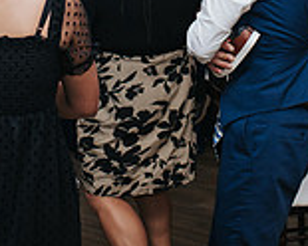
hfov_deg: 14.4
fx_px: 1221
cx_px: 117
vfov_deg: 11.3
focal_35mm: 134
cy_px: -50
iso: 800
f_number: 3.2
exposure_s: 1/200
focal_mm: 35
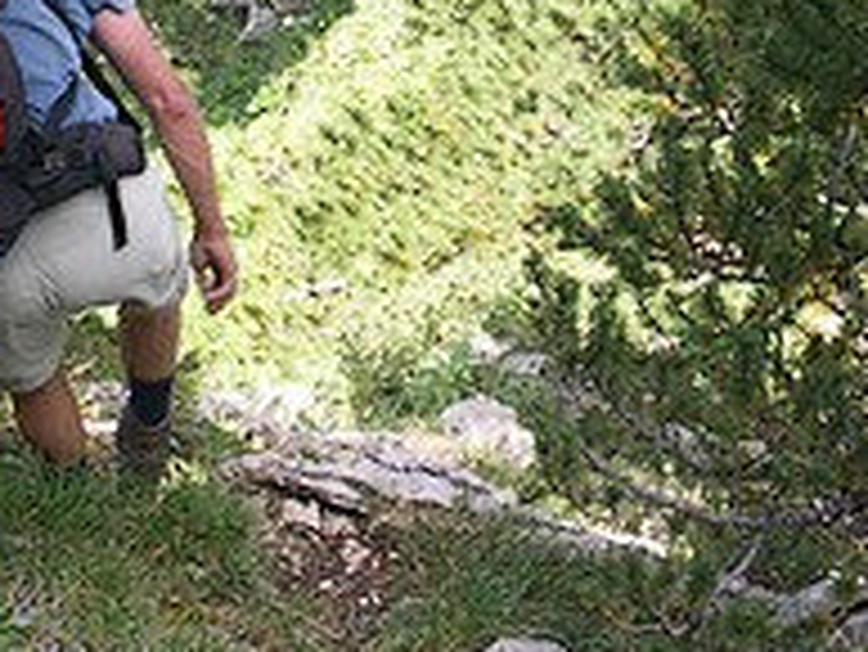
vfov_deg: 16.2
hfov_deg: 21.7
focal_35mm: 90
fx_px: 2258
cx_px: 274
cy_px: 54
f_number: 5.6
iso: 64
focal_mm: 7.49
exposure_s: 1/60
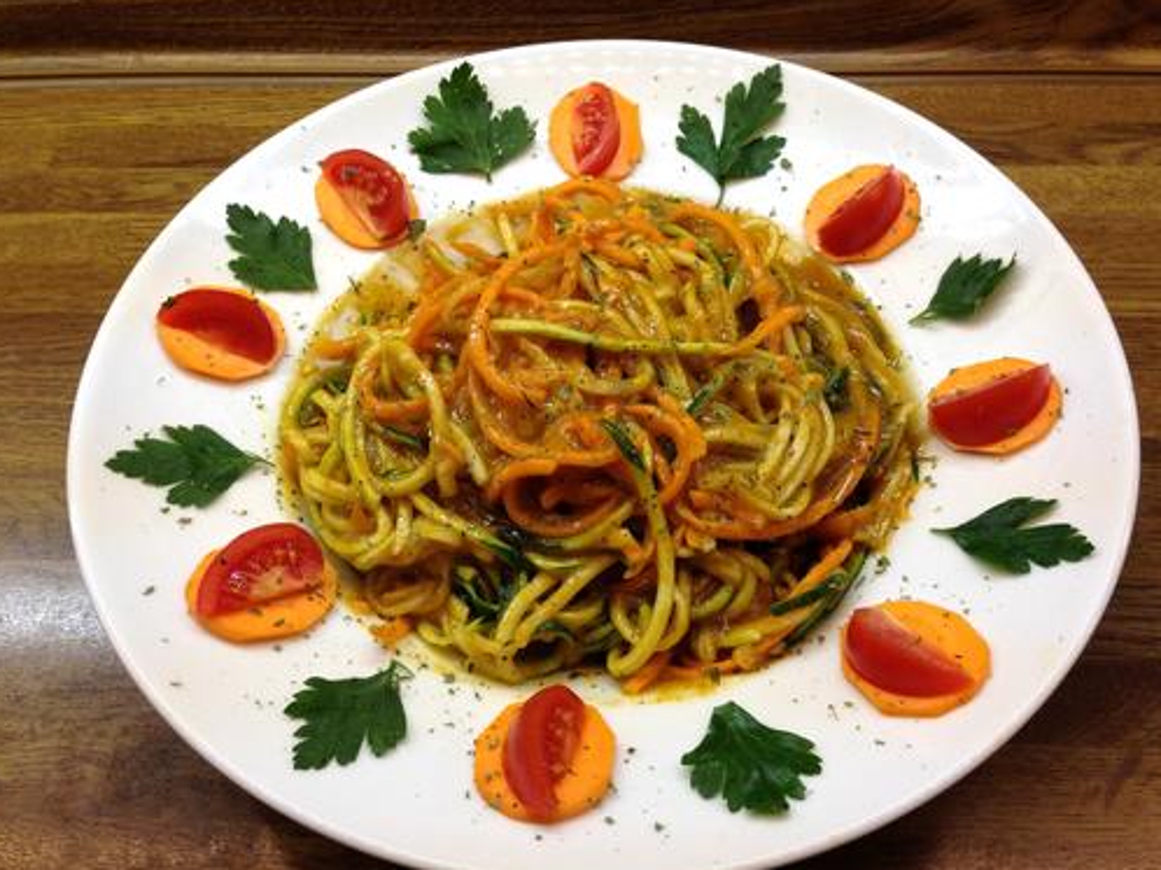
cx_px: 601
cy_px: 457
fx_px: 1173
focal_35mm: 35
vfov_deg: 40.7
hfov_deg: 52.6
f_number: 2.4
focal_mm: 4.12
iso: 64
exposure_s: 1/40
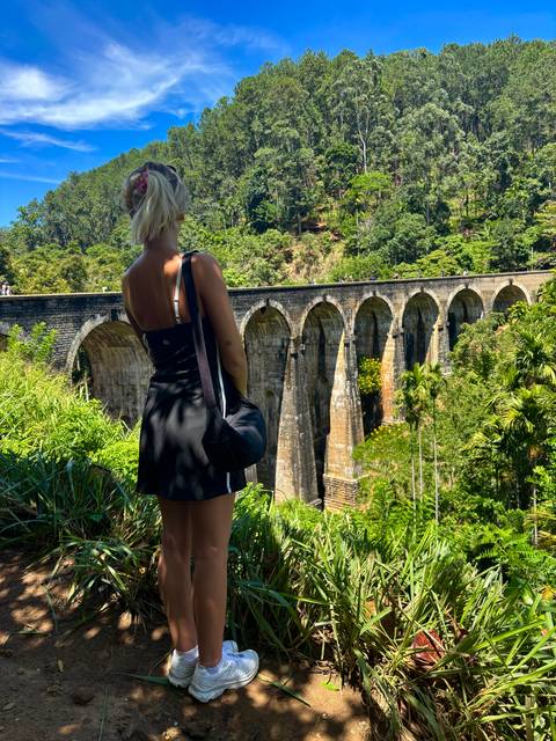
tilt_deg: -7.0
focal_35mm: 26
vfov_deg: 67.3
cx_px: 278
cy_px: 370
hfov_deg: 53.1
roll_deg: +1.9
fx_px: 557
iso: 50
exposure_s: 1/831
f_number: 1.6
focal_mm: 5.96
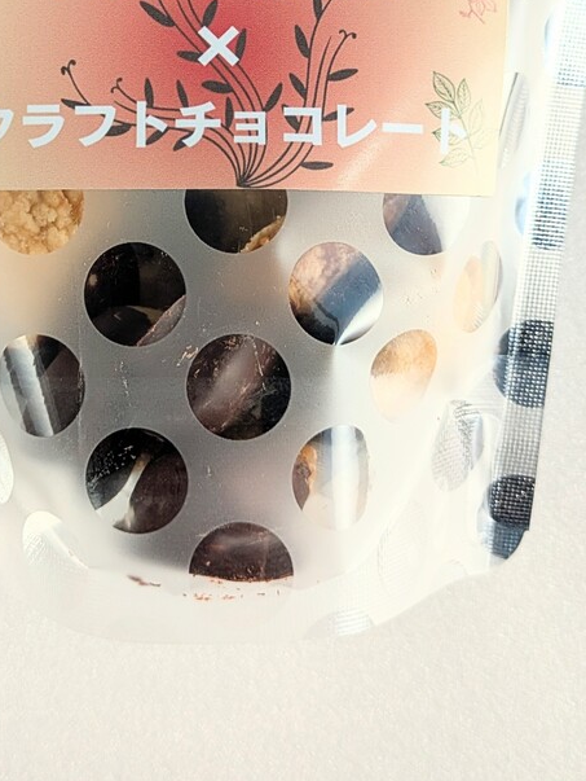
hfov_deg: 27.3
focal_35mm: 53
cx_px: 172
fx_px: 1195
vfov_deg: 34.9
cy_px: 150
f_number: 1.89
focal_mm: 5.43
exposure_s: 1/4739
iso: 48
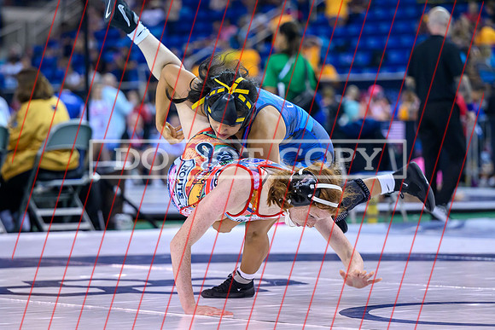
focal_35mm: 159
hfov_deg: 12.9
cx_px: 231
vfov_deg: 8.7
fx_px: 2181
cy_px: 210
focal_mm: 110
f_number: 2.8
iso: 2000
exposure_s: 1/800
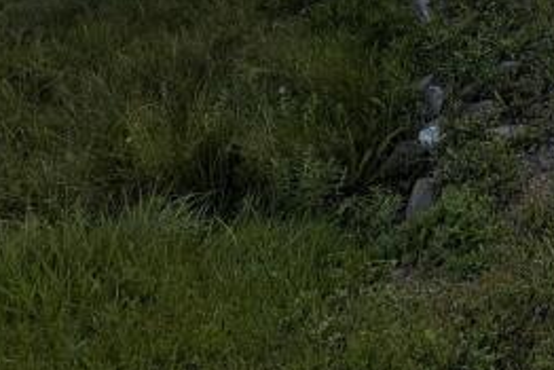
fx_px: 616
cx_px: 632
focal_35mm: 40
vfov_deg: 25.4
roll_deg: +1.5
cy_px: -182
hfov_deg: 38.5
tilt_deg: -5.3
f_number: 2.2
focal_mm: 2.22
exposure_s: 1/448
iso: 64
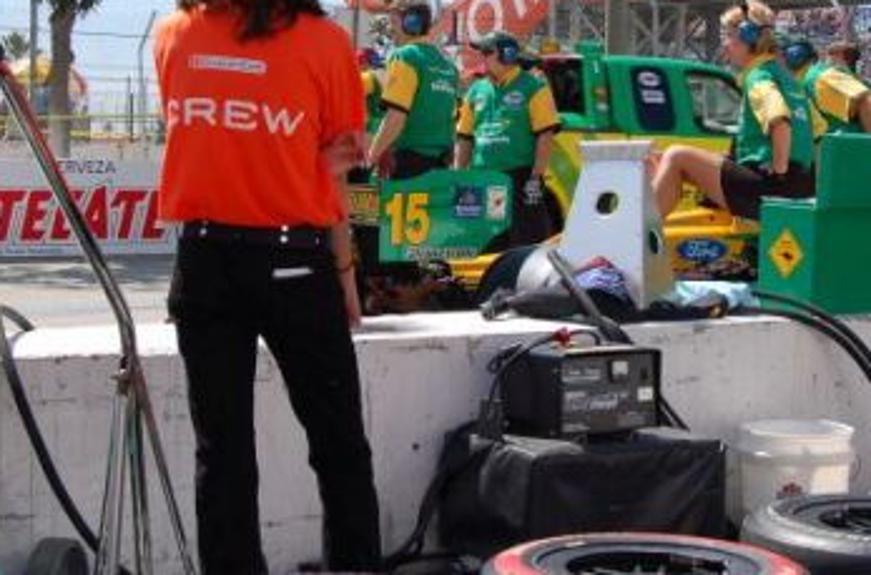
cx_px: 494
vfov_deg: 17.8
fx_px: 1826
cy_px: 187
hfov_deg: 26.8
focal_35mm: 76
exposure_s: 1/320
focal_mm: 35
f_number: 9
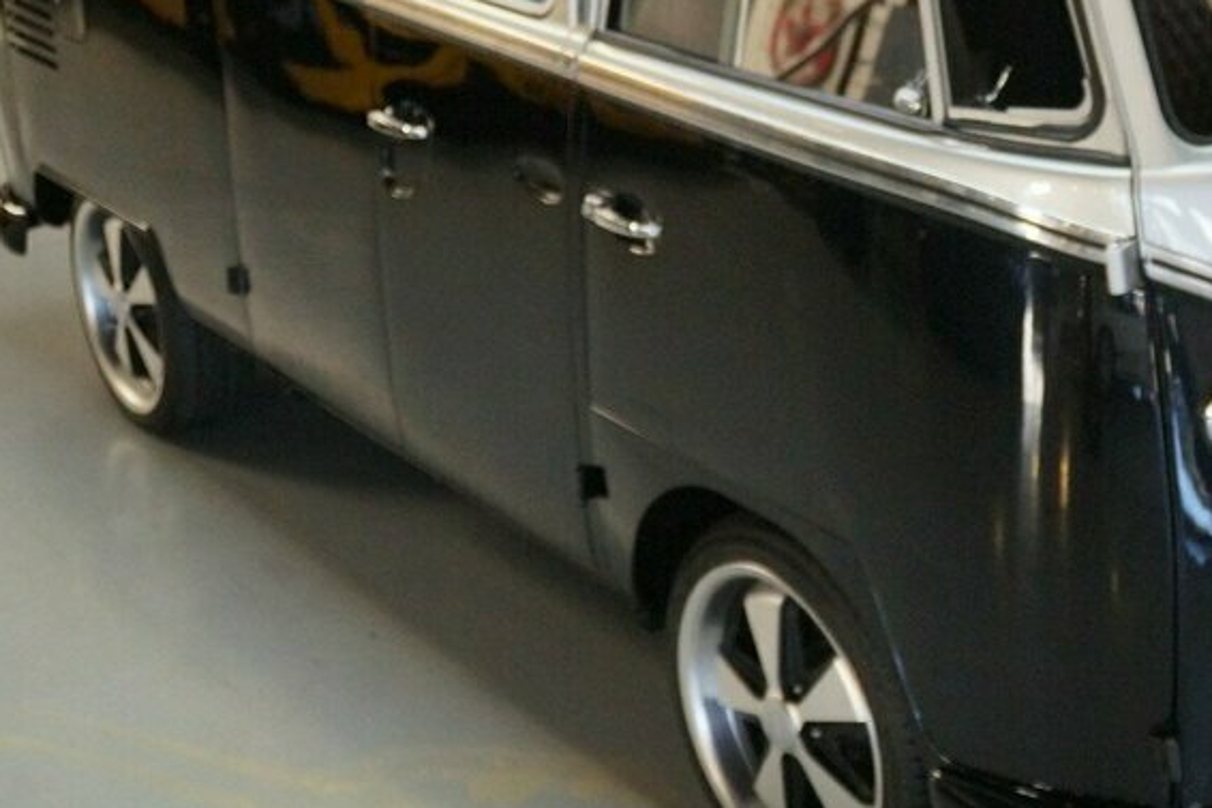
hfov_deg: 28.2
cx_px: 974
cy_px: 233
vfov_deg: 19.3
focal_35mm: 70
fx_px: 2356
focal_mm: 22
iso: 1600
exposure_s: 1/160
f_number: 4
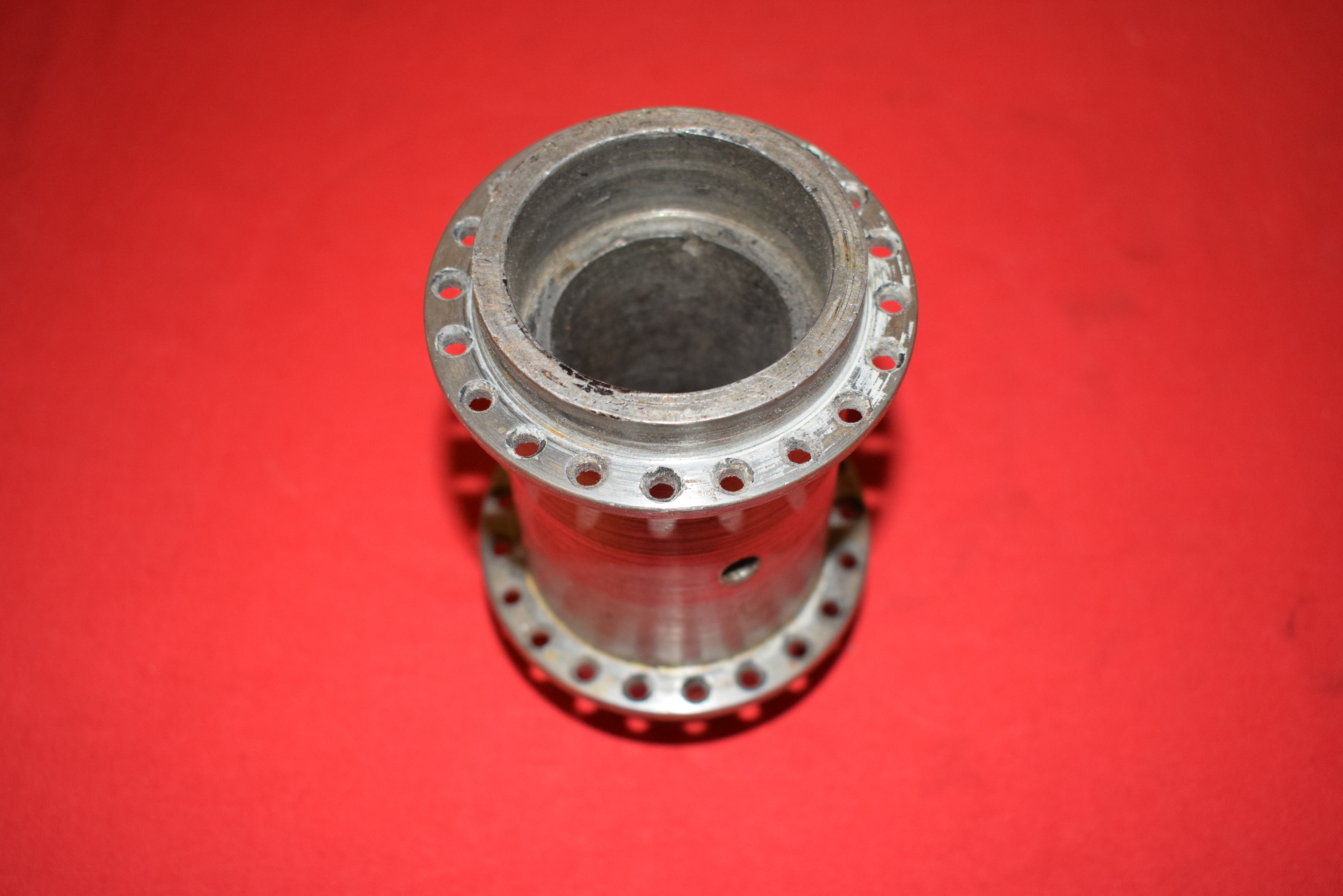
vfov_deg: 30.9
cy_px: 448
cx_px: 672
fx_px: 1623
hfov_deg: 45.0
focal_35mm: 44
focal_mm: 29
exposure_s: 1/200
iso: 1250
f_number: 5
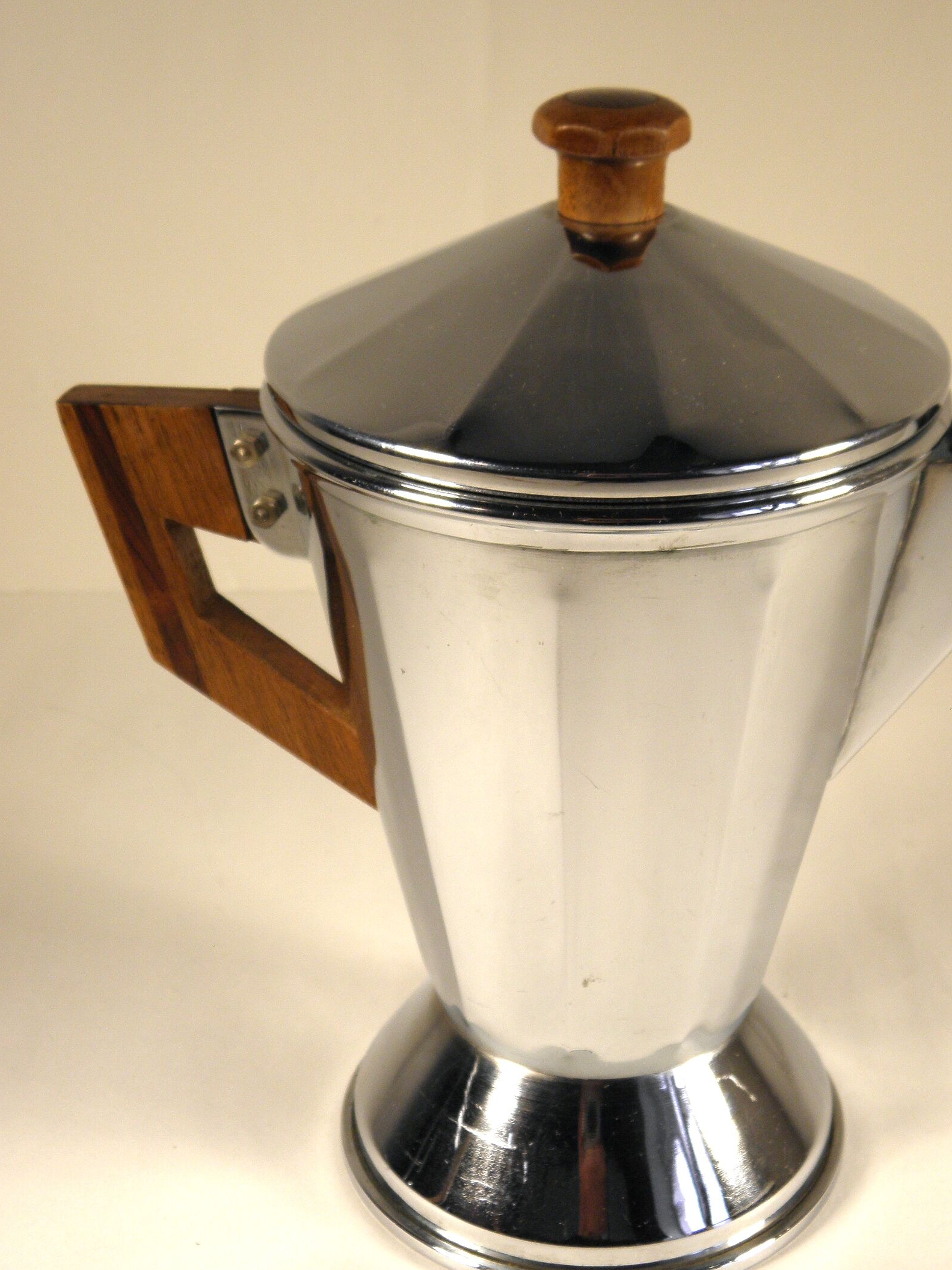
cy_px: 581
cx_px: 575
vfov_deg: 33.8
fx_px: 2090
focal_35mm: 57
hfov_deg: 25.6
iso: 100
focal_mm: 8.6
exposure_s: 1/80
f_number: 3.9
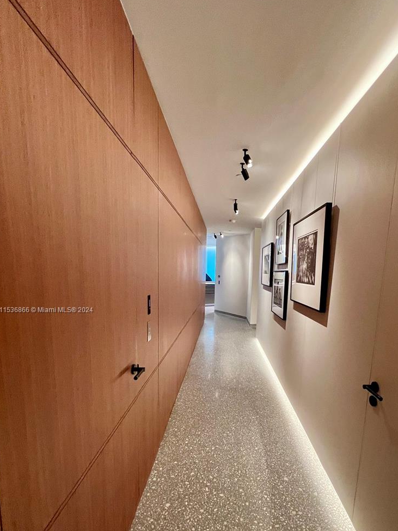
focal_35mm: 16
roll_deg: -1.4
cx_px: 238
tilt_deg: -7.9
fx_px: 245
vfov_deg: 93.6
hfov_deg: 77.2
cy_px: 310
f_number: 1.8
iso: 320
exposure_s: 1/60
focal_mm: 1.57
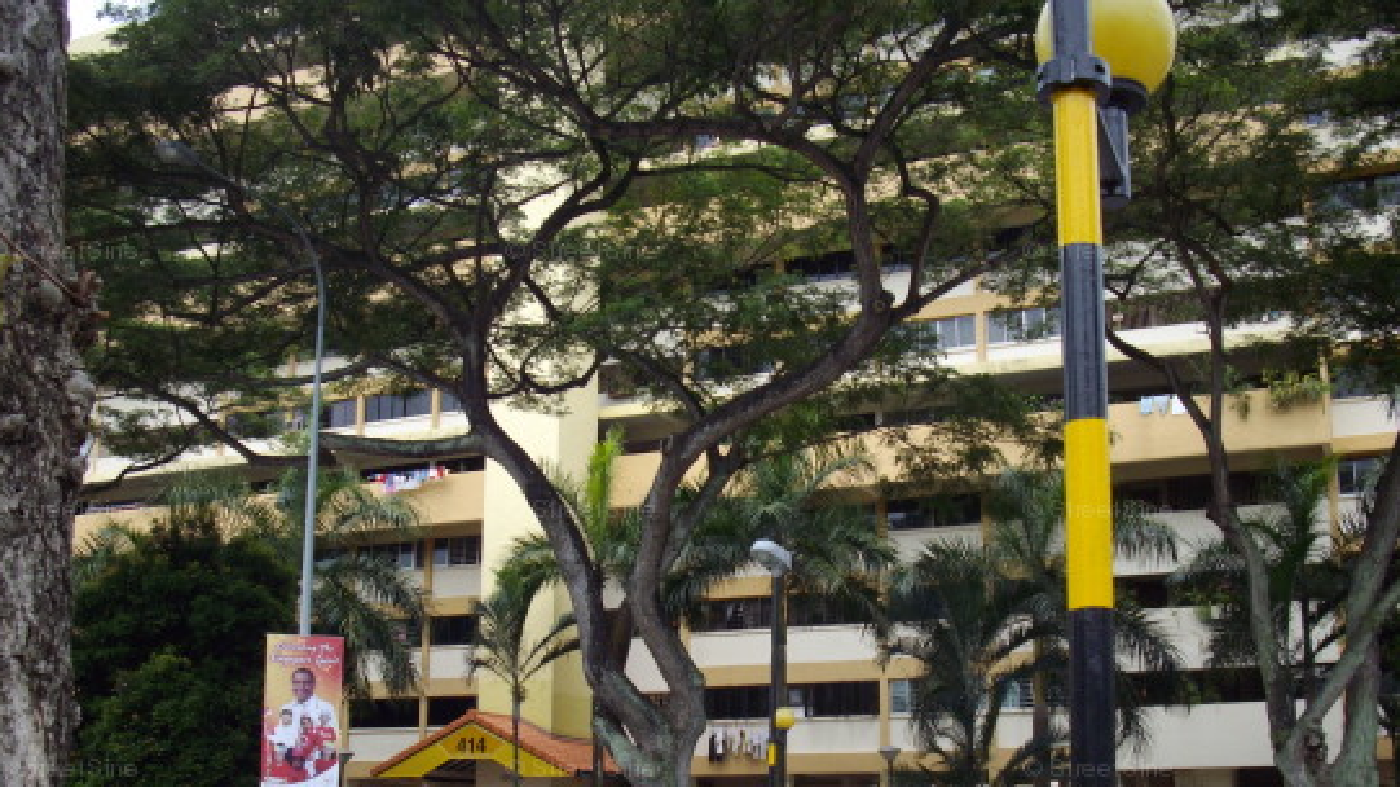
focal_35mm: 41
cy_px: 513
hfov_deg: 49.4
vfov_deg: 28.8
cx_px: 699
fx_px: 1522
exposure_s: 1/160
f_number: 5.6
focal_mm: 6.2
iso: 80
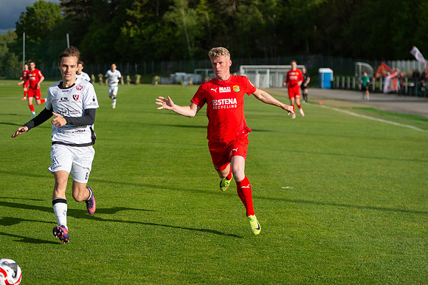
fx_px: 1129
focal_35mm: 95
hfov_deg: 21.5
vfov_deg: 14.4
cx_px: 214
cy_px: 142
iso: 160
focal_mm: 95
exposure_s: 1/2500
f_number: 3.2
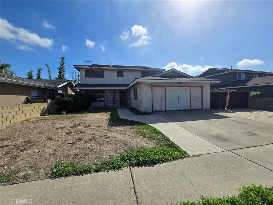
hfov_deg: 106.2
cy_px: 102
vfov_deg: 89.9
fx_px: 103
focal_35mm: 13
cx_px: 136
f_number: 2.2
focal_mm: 2.2
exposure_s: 1/4187
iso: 50
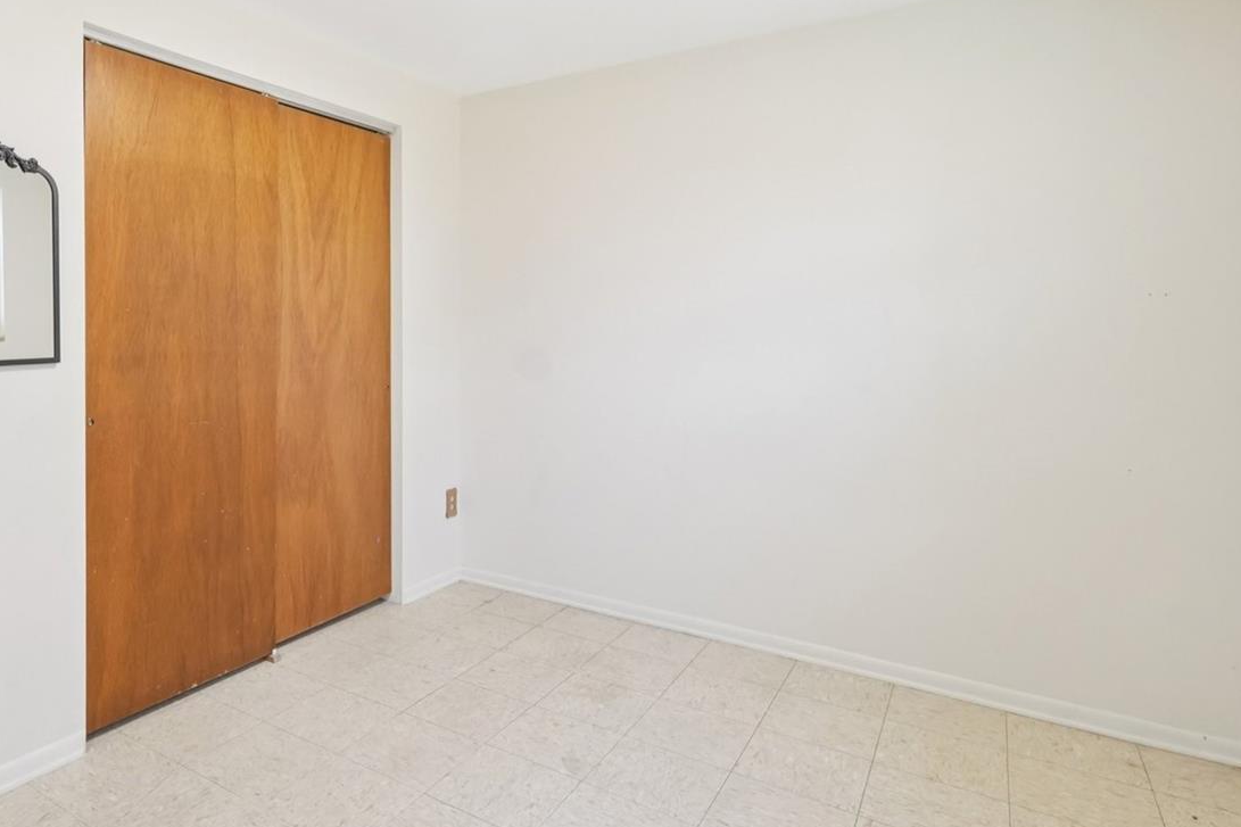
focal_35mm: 22
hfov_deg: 75.7
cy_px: 322
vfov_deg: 56.7
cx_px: 398
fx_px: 758
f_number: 8
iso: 800
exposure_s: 1/6
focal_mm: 10
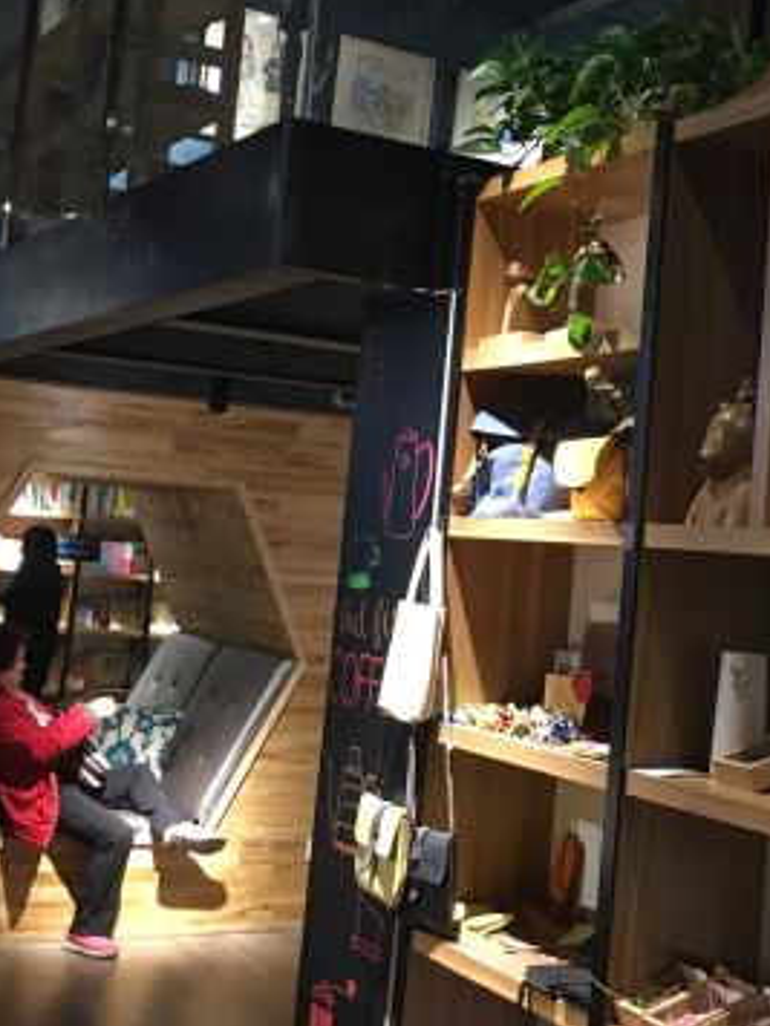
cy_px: 421
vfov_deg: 33.7
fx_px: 1691
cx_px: 633
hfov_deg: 25.2
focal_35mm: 57
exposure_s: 1/15
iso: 64
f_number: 2.2
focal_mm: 4.15
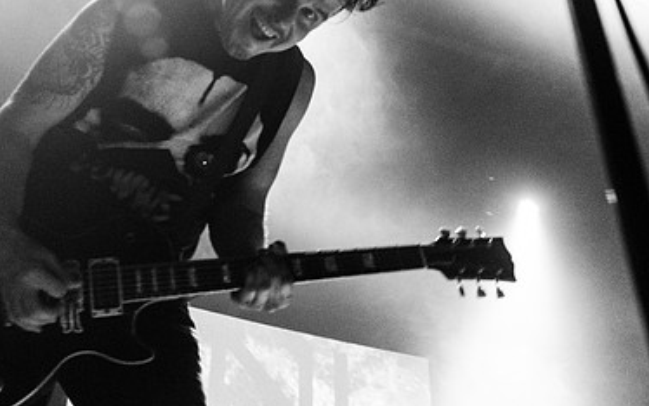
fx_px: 885
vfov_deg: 25.7
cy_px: 134
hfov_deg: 39.5
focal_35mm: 50
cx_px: 189
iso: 3200
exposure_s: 1/100
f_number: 3.2
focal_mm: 24
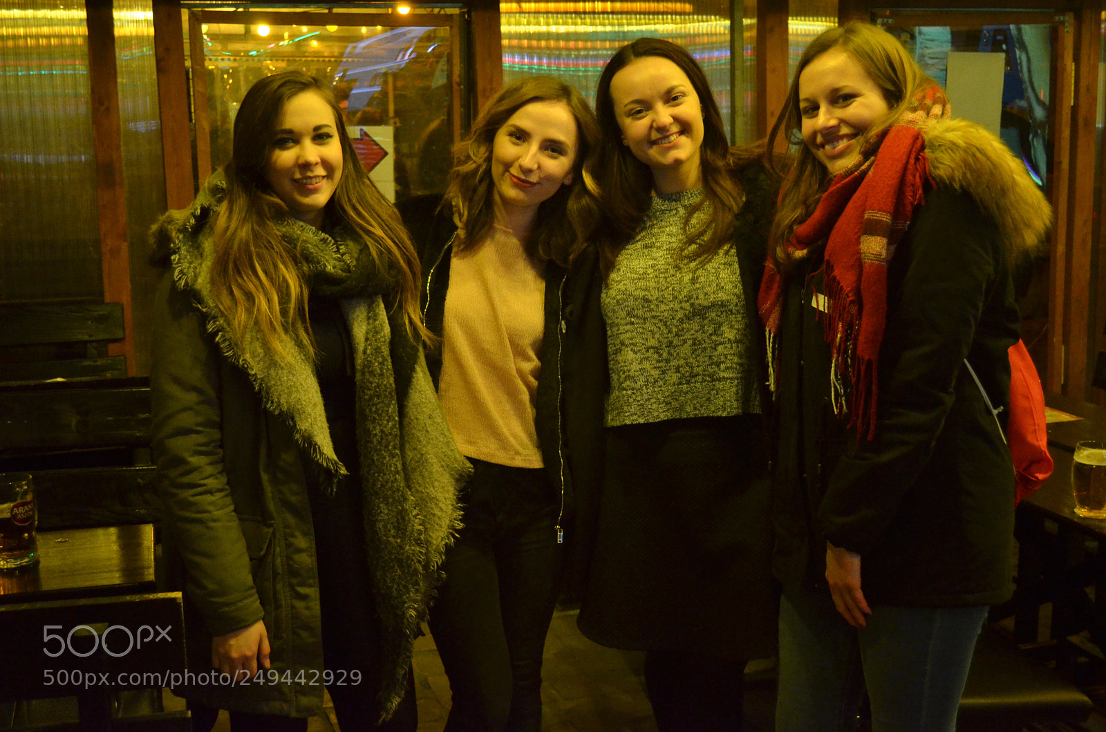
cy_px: 366
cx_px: 553
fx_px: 1333
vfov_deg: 30.7
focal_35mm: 44
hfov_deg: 45.1
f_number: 4.5
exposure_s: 1/50
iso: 1600
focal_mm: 29
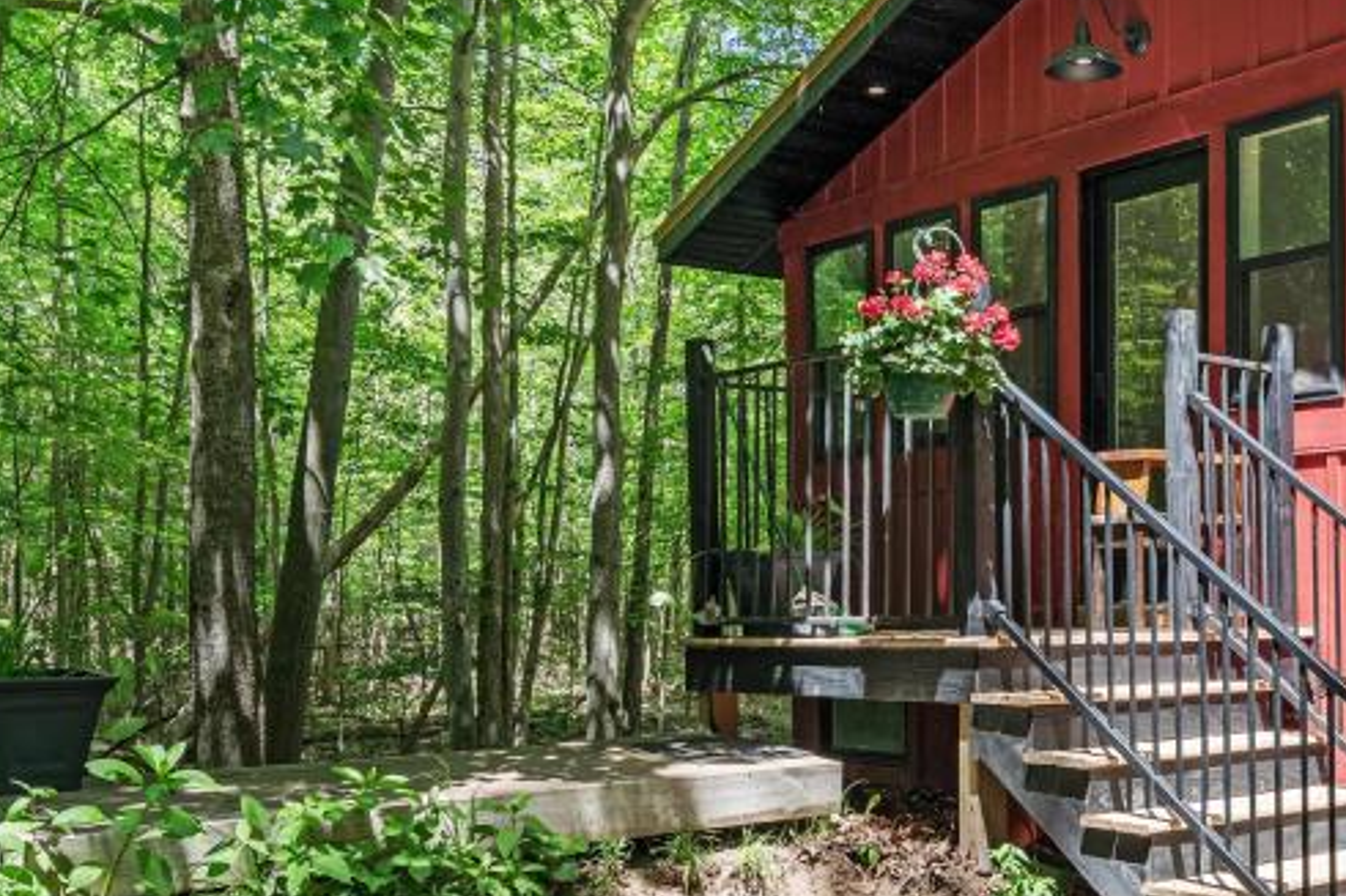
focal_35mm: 44
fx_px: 1644
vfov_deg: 30.3
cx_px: 1055
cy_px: 592
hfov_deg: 42.7
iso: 250
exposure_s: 1/60
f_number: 8
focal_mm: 20
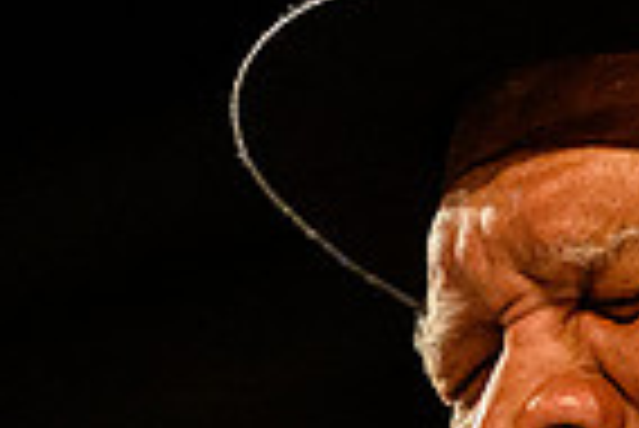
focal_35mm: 815
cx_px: 567
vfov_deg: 1.7
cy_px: 851
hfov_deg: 2.5
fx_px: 14481
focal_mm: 200
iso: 6400
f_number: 3.2
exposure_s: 1/200
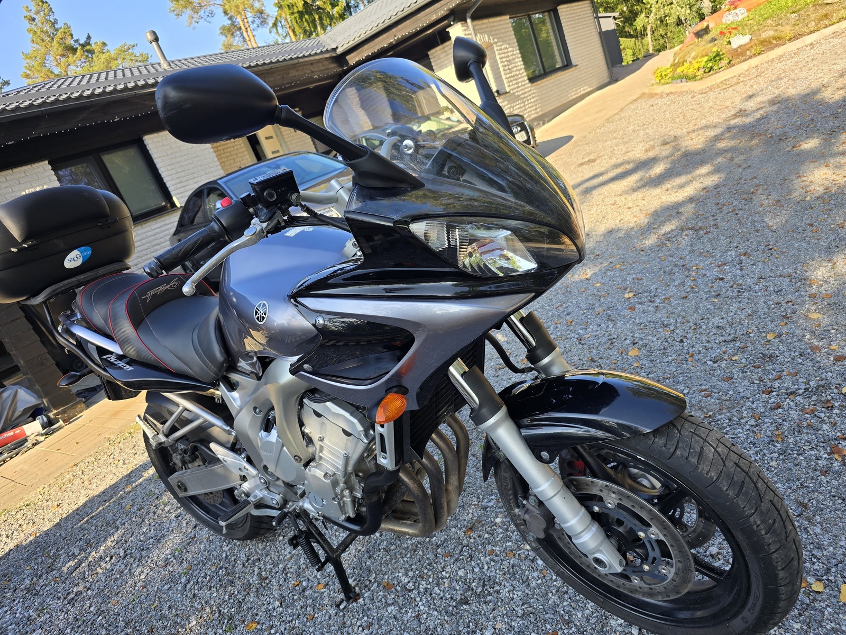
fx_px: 562
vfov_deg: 58.9
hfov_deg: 73.9
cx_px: 423
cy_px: 318
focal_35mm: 23
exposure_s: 1/195
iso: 12
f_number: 1.7
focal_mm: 6.3
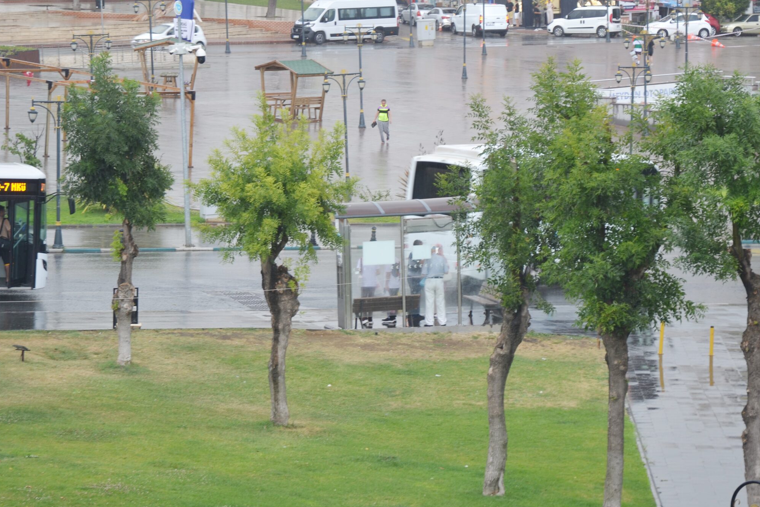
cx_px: 413
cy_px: 234
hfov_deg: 15.3
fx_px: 2829
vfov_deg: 10.2
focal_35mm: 134
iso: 100
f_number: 4.5
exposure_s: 1/30
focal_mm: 70
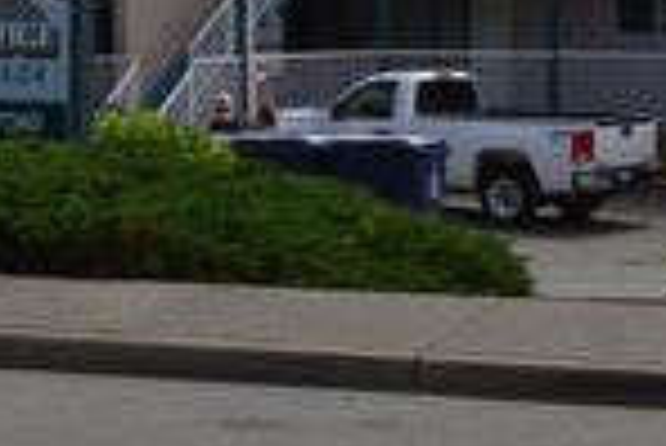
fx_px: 2815
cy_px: -61
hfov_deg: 13.4
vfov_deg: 9.0
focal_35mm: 152
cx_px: 166
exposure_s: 1/200
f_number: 8
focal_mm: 30
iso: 100
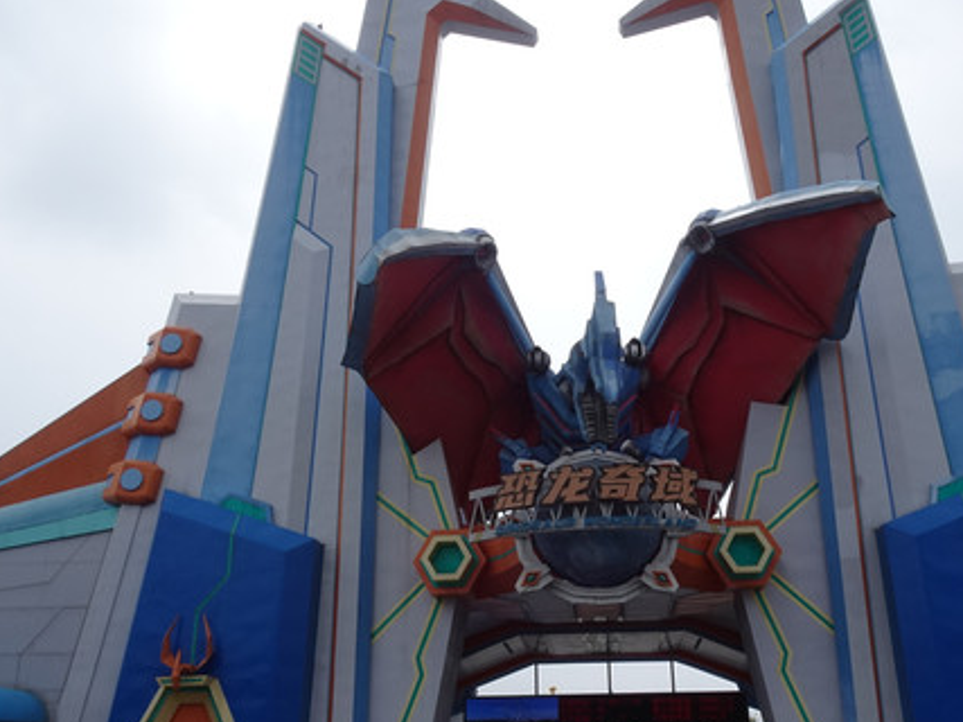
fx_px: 1001
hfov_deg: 51.3
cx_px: 537
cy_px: 429
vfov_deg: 39.5
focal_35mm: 36
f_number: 6.3
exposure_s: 1/400
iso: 80
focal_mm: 4.25
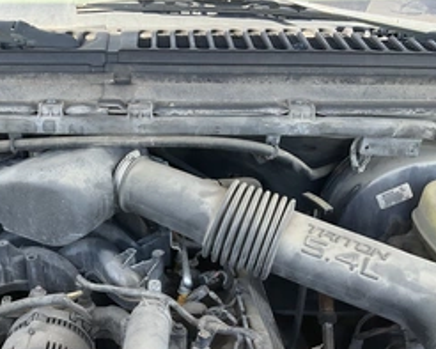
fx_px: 594
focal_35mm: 46
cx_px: 115
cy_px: 259
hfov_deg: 39.4
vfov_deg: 32.2
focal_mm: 3
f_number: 1.8
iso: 32
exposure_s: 1/138
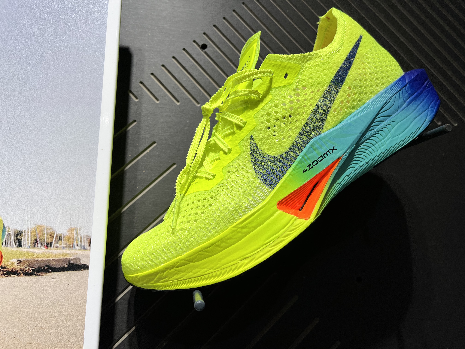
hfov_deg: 67.3
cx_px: 232
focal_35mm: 26
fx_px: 349
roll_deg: -0.9
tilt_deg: +8.7
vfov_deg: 53.1
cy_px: 174
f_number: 1.6
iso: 50
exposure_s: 1/418
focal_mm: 5.1
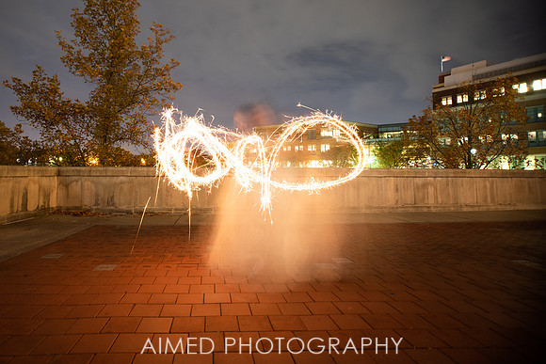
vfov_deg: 58.8
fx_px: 321
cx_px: 225
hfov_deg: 80.0
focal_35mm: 21
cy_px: 150
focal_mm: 18
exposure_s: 10
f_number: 5.6
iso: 200
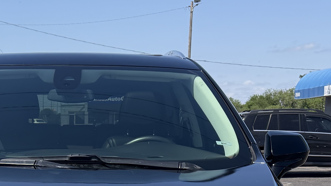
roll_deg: -0.1
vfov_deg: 14.6
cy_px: 297
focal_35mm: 76
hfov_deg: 27.1
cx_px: 47
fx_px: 667
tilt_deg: -15.1
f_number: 1.78
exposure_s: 1/4167
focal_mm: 6.76
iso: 100
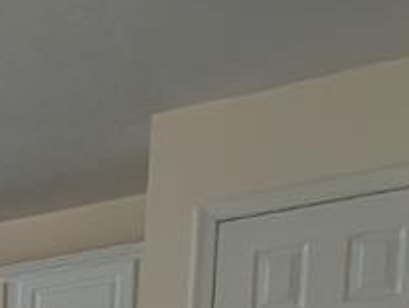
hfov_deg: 15.2
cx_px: -522
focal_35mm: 87
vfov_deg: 12.5
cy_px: 787
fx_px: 1030
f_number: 1.7
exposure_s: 1/60
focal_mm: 2.02
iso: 78
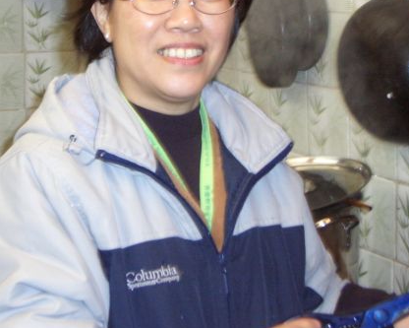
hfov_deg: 20.6
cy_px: 97
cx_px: 156
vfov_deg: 16.5
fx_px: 1126
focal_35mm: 93
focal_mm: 10.2
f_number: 3.5
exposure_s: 1/60
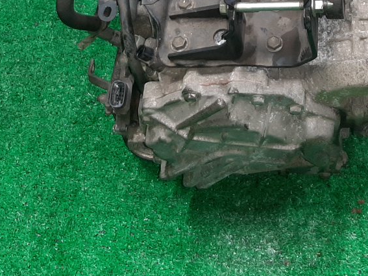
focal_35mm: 66
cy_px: -23
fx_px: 701
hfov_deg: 29.0
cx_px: 271
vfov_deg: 21.2
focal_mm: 3.93
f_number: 1.7
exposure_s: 1/50
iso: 151
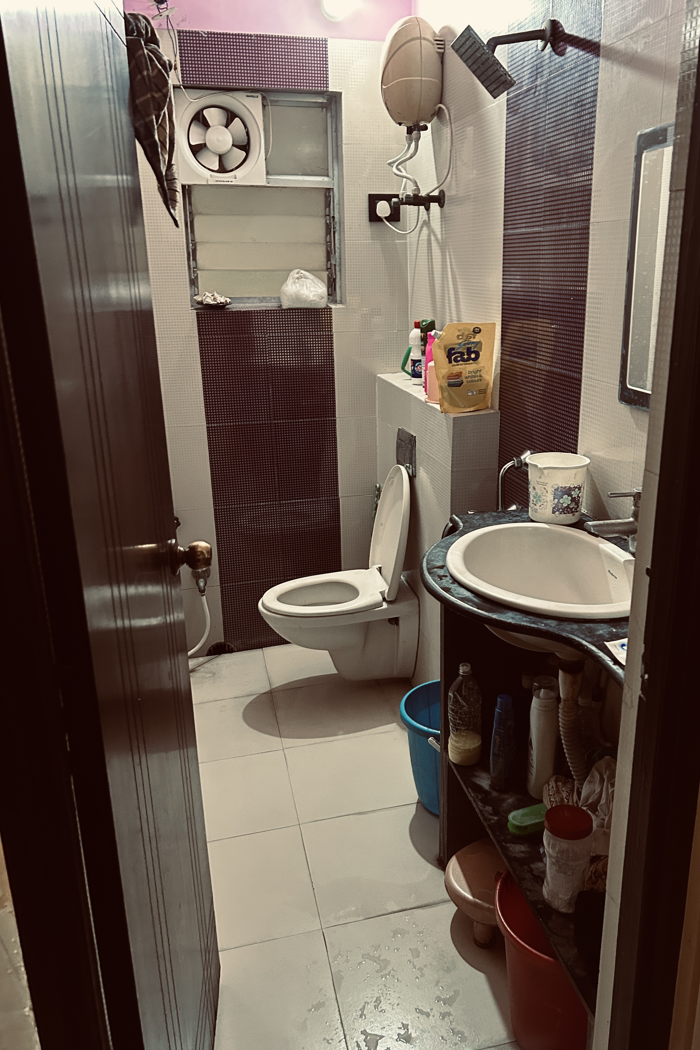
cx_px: 407
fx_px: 817
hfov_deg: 46.2
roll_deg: -0.2
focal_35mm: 28
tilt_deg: -18.8
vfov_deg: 65.5
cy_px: 524
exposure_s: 1/33
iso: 400
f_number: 1.5
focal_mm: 5.7
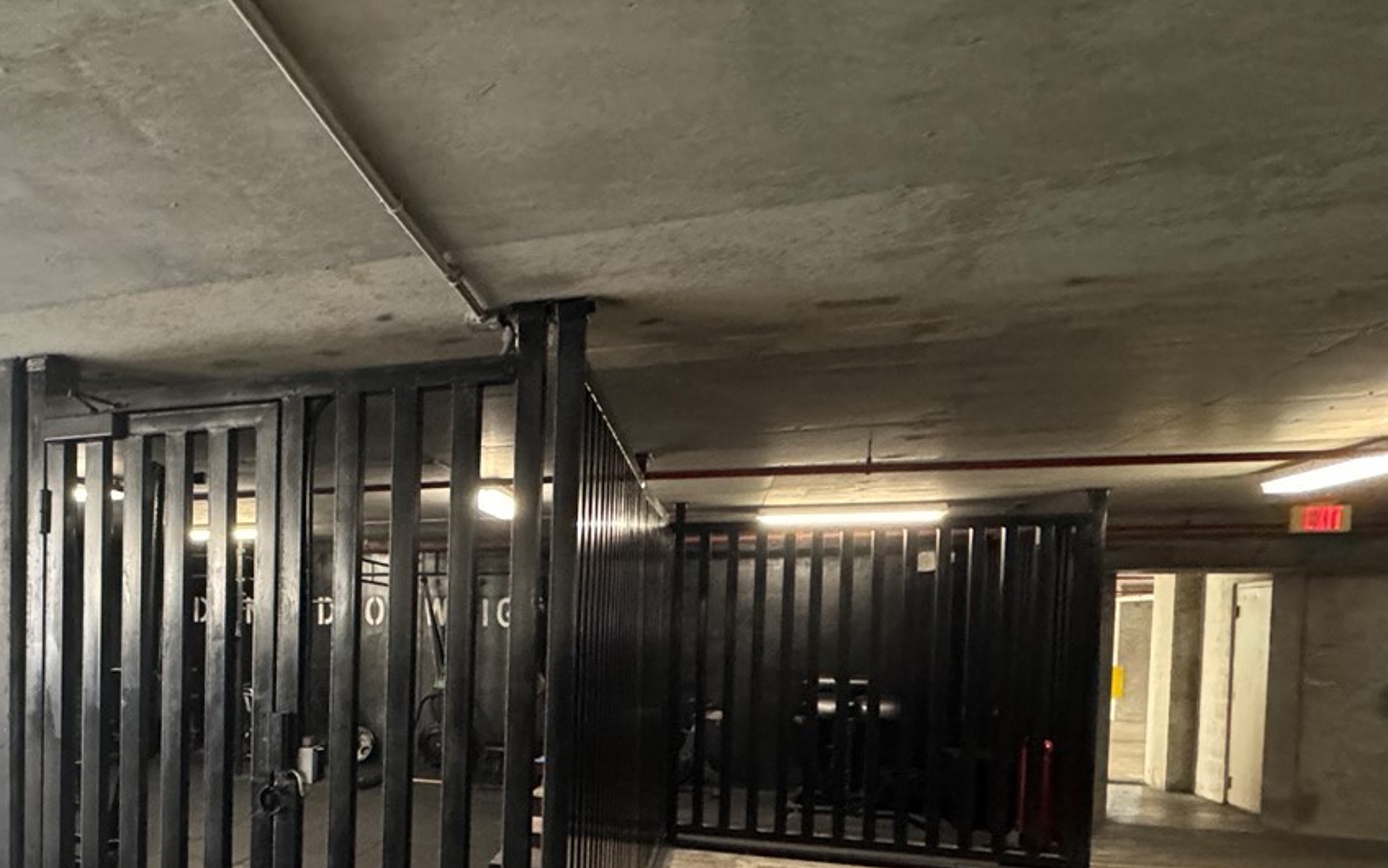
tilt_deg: -3.1
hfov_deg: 59.0
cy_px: 667
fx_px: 1059
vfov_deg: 42.9
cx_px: 200
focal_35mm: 28
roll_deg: -0.9
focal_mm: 2.22
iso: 1250
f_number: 2.2
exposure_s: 1/60
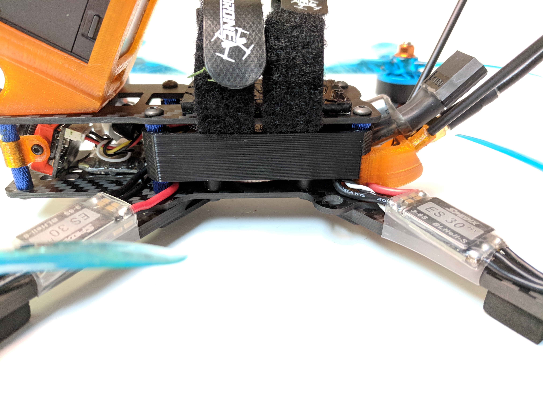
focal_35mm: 26
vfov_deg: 53.1
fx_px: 408
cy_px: 204
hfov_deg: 67.3
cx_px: 272
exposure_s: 1/30
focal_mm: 4.67
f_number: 2
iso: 651
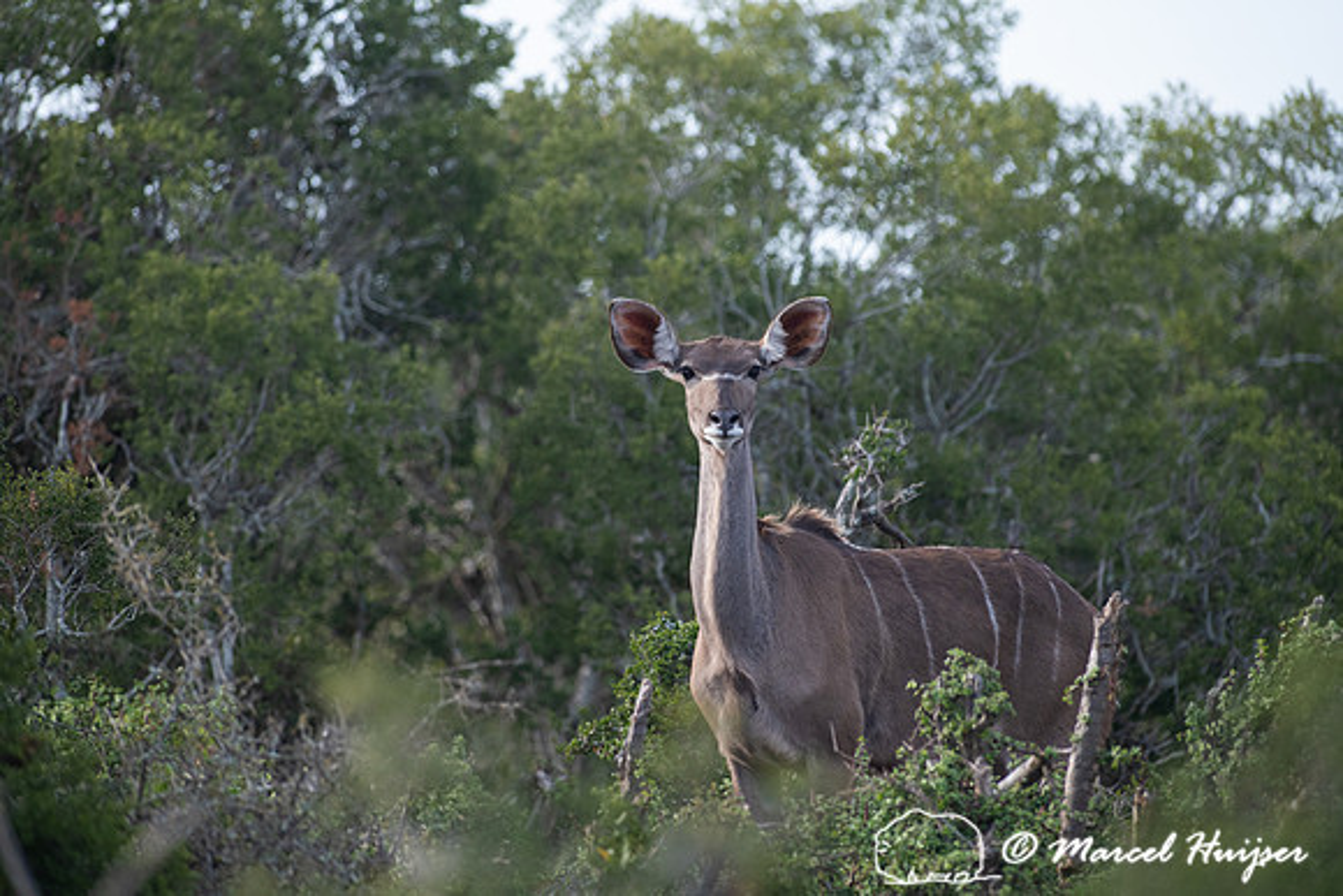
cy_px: 448
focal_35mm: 600
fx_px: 22388
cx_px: 672
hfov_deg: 3.4
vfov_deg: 2.3
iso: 800
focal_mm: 600
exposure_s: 1/800
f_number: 6.3
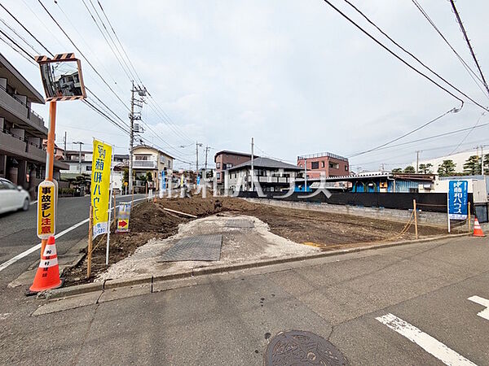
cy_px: 183
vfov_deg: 85.7
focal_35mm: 14
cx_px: 244
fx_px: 198
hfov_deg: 102.1
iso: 51
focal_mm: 1.83
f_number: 2.2
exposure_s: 1/2092
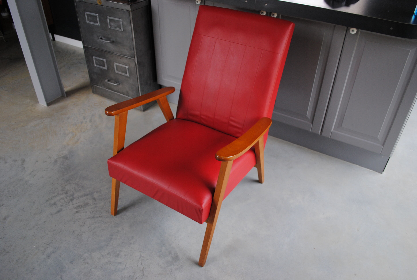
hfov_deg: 67.3
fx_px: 313
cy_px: 140
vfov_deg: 48.1
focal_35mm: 27
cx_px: 208
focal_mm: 18
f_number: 3.5
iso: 250
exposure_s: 1/30
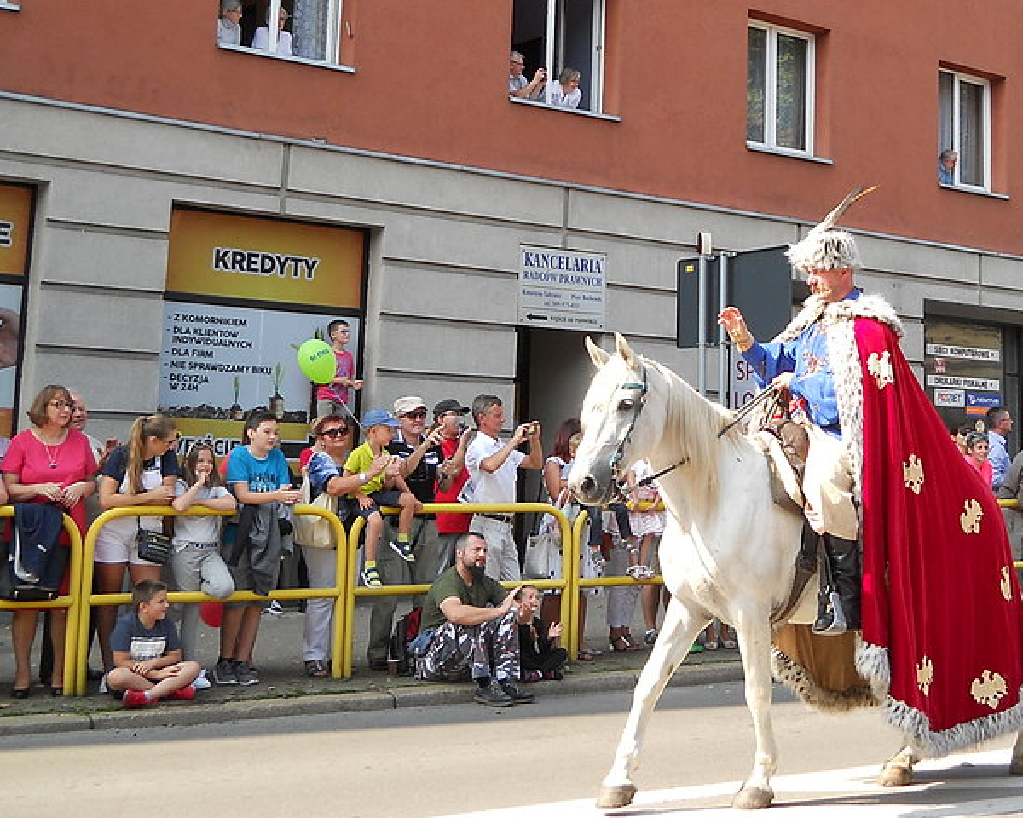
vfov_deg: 25.2
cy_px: 267
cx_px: 680
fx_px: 1817
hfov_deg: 31.2
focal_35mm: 60
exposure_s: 1/250
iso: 80
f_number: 3.1
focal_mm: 6.72
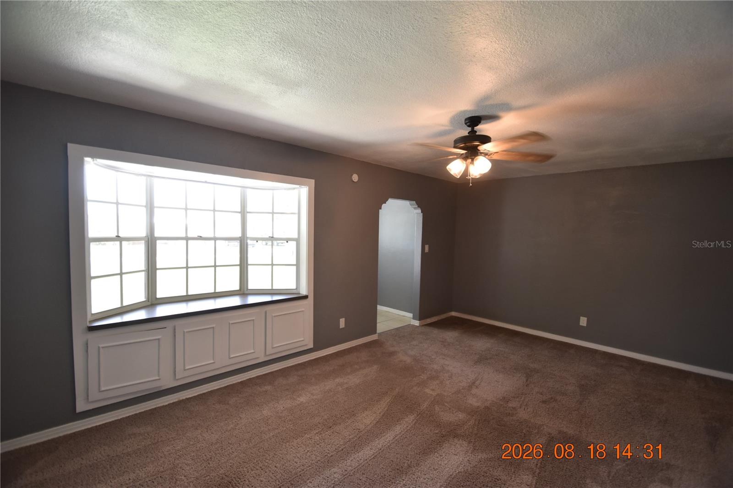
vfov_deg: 77.3
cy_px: 244
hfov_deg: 100.4
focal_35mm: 15
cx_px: 366
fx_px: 305
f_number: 4
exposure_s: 1/60
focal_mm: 10
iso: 400
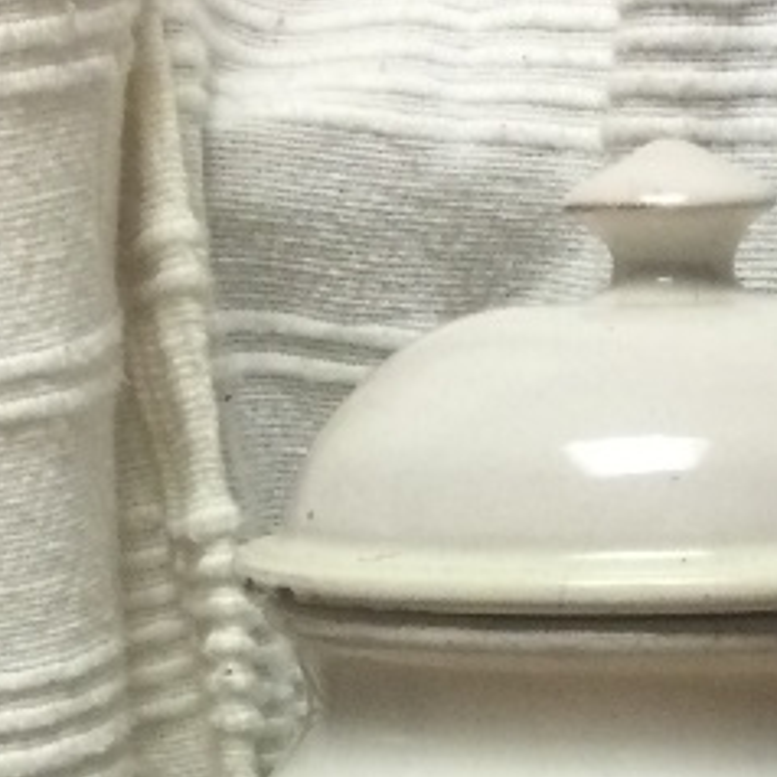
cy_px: 1221
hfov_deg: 12.6
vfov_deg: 12.0
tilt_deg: -15.6
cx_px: 532
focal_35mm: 138
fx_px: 3505
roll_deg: +2.7
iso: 80
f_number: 2.4
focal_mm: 3.3
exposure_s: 1/33
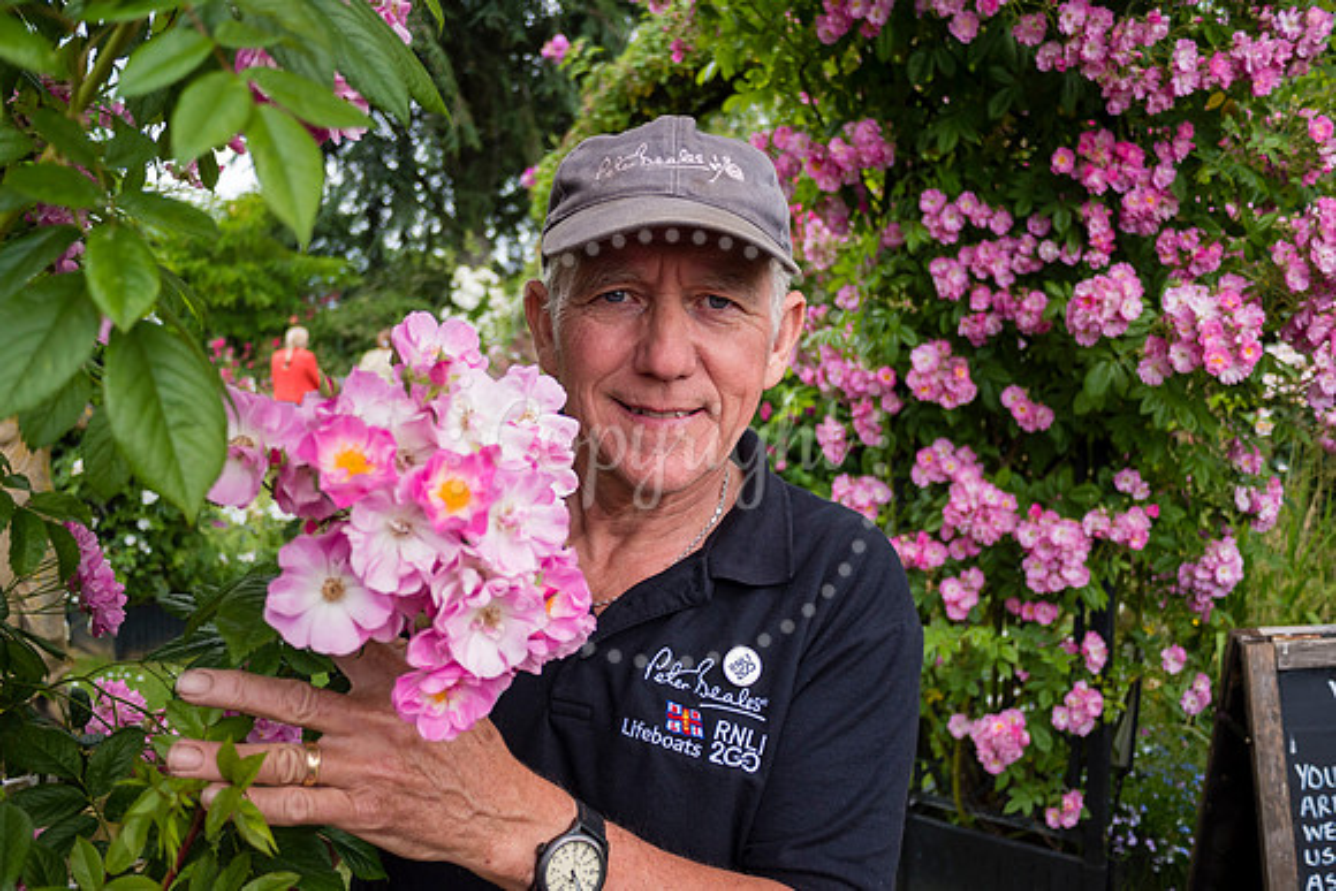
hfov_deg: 61.6
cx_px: 668
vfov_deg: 43.4
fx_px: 1120
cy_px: 446
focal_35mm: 30
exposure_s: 1/640
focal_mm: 14
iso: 200
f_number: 2.5
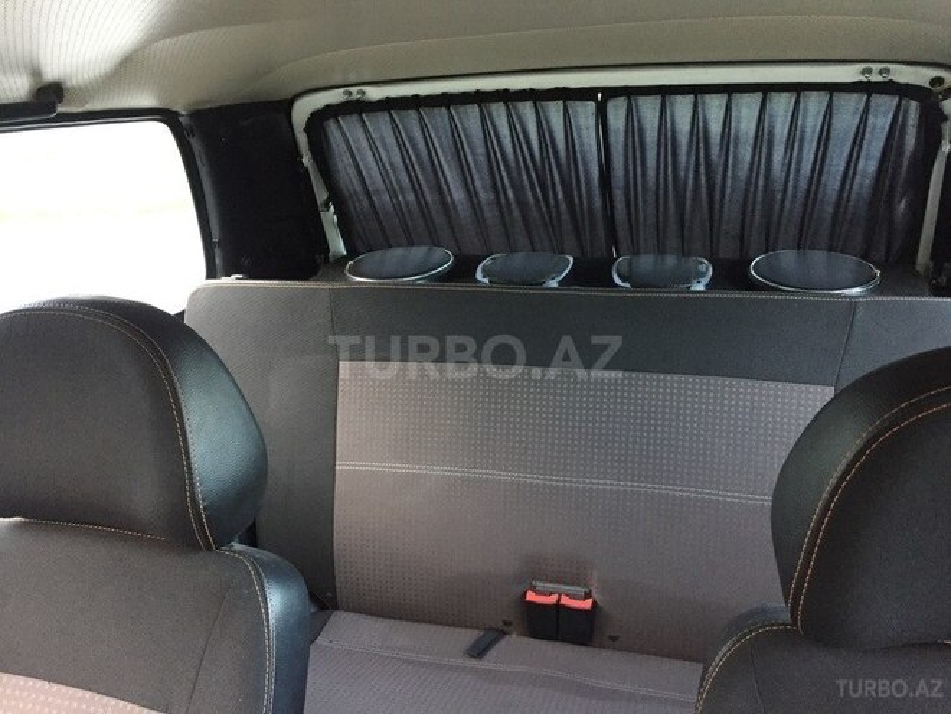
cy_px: 357
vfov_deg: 48.2
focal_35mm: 29
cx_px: 476
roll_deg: +2.6
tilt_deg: -17.4
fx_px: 797
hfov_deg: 61.7
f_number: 2.2
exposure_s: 1/33
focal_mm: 4.15
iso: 250
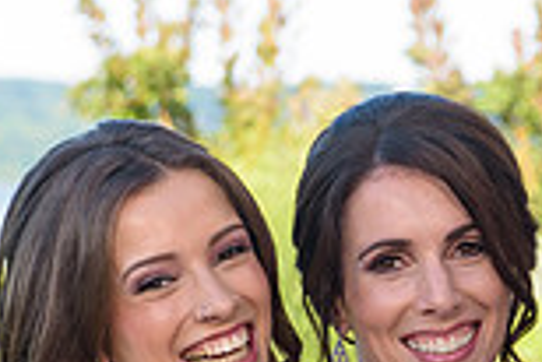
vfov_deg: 5.5
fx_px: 3737
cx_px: 658
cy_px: 497
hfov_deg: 8.2
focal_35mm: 248
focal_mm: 66
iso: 200
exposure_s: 1/250
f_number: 4
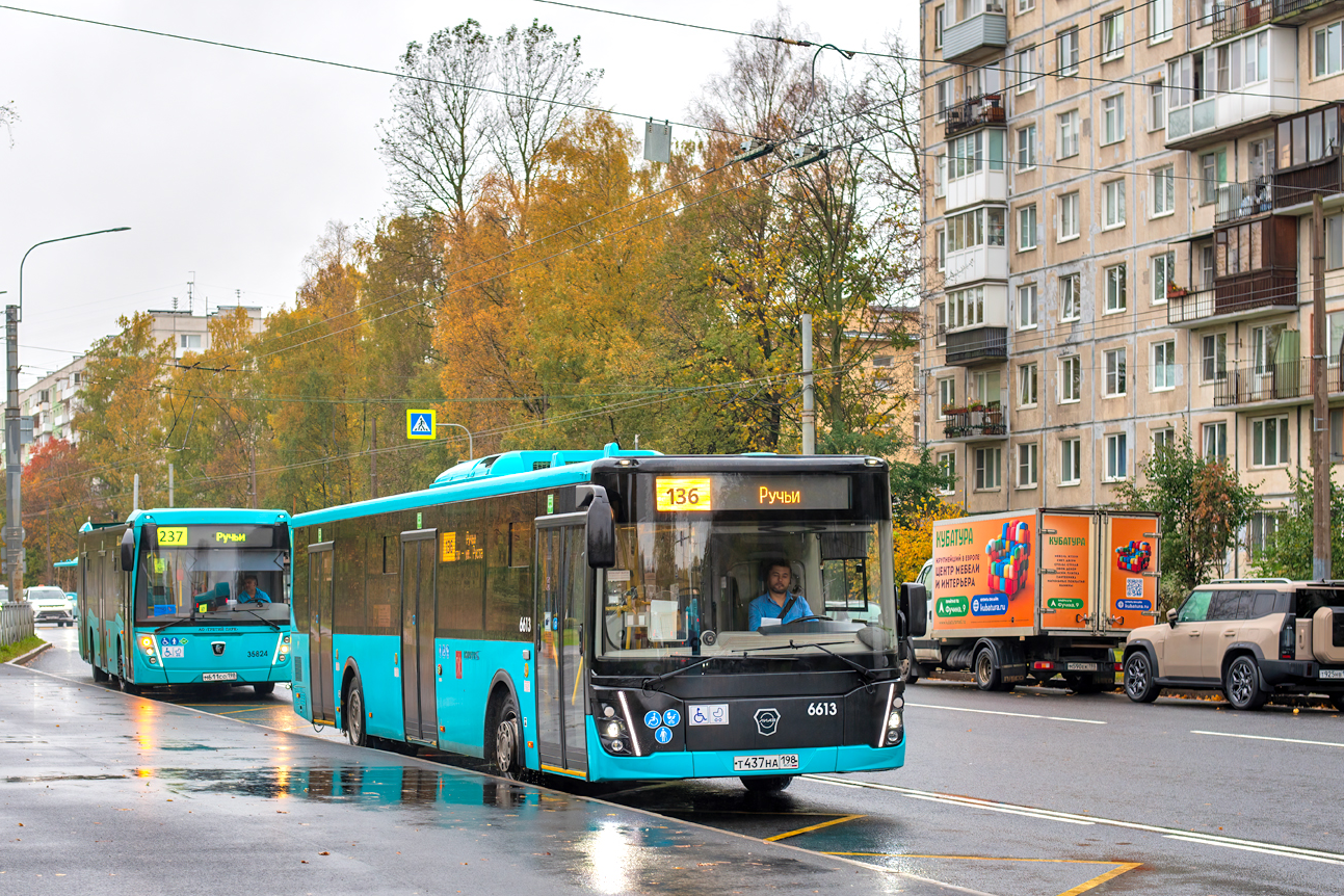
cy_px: 512
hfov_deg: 34.4
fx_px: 2165
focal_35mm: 58
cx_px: 595
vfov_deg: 23.4
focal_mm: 50
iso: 400
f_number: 5
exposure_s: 1/250
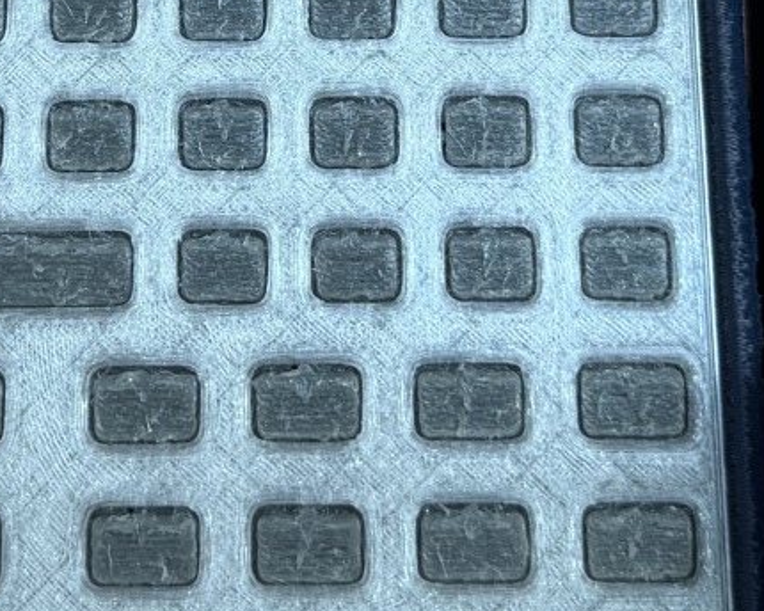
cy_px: -185
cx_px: 297
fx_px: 2216
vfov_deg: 15.0
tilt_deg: -85.3
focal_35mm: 98
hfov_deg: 19.5
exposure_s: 1/124
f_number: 1.78
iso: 50
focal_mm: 6.76
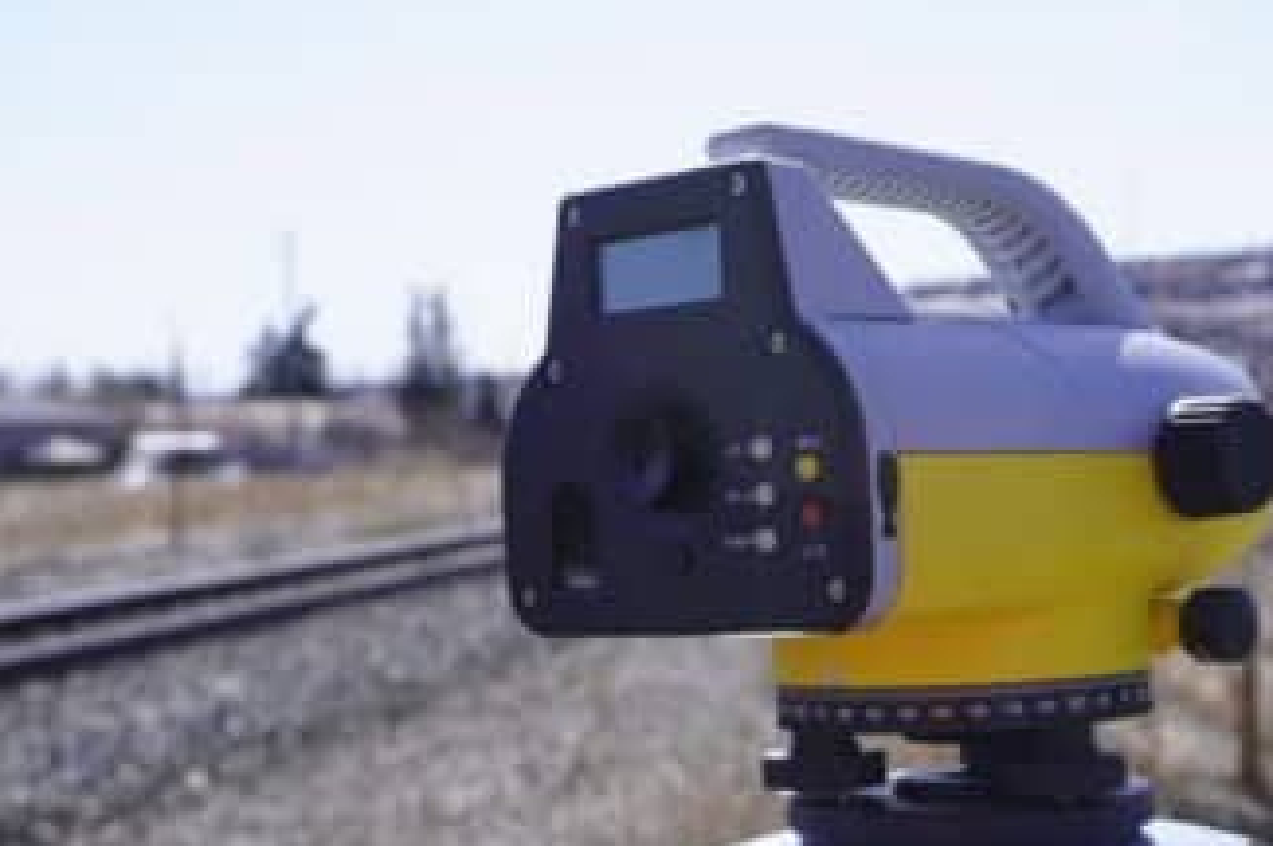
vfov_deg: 22.1
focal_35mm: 61
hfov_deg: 32.4
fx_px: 2155
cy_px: 576
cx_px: 913
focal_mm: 22
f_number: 5
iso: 100
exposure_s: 1/500
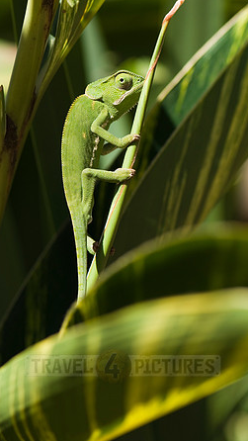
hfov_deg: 7.3
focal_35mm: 167
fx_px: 1946
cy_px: 220
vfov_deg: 12.9
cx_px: 115
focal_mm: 105
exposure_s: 1/500
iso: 160
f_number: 4.5
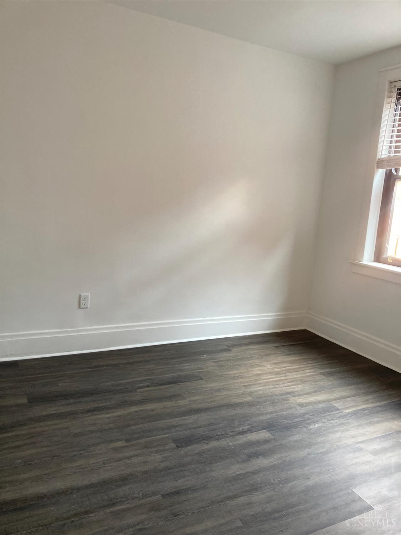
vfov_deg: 63.4
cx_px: 200
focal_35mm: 28
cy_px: 268
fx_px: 432
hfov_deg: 49.7
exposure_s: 1/82
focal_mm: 3.99
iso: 80
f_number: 1.8
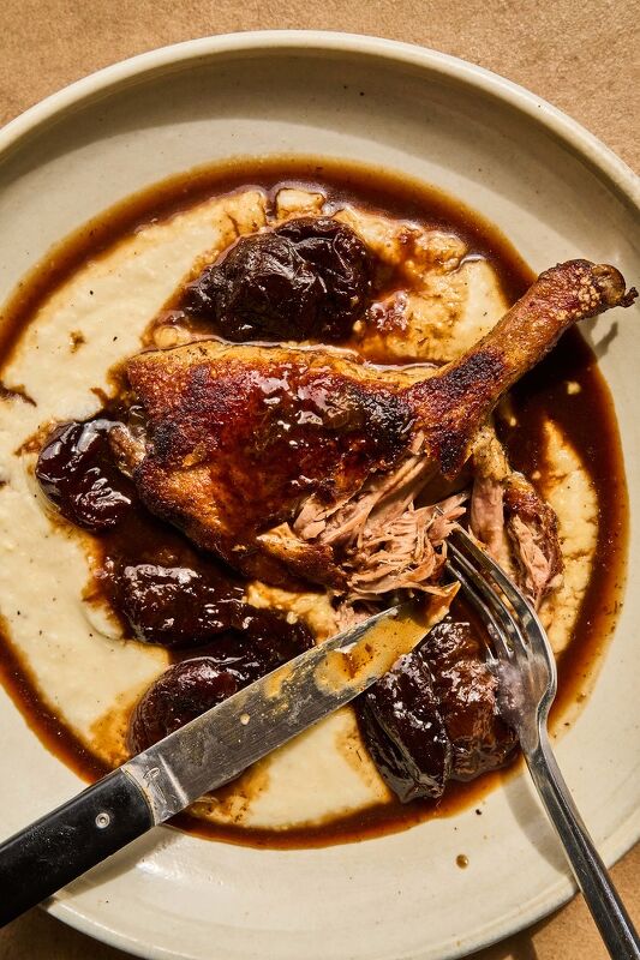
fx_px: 934
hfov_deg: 37.8
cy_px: 480
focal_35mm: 35
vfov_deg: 54.4
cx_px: 320
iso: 400
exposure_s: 1/160
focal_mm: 35
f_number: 9
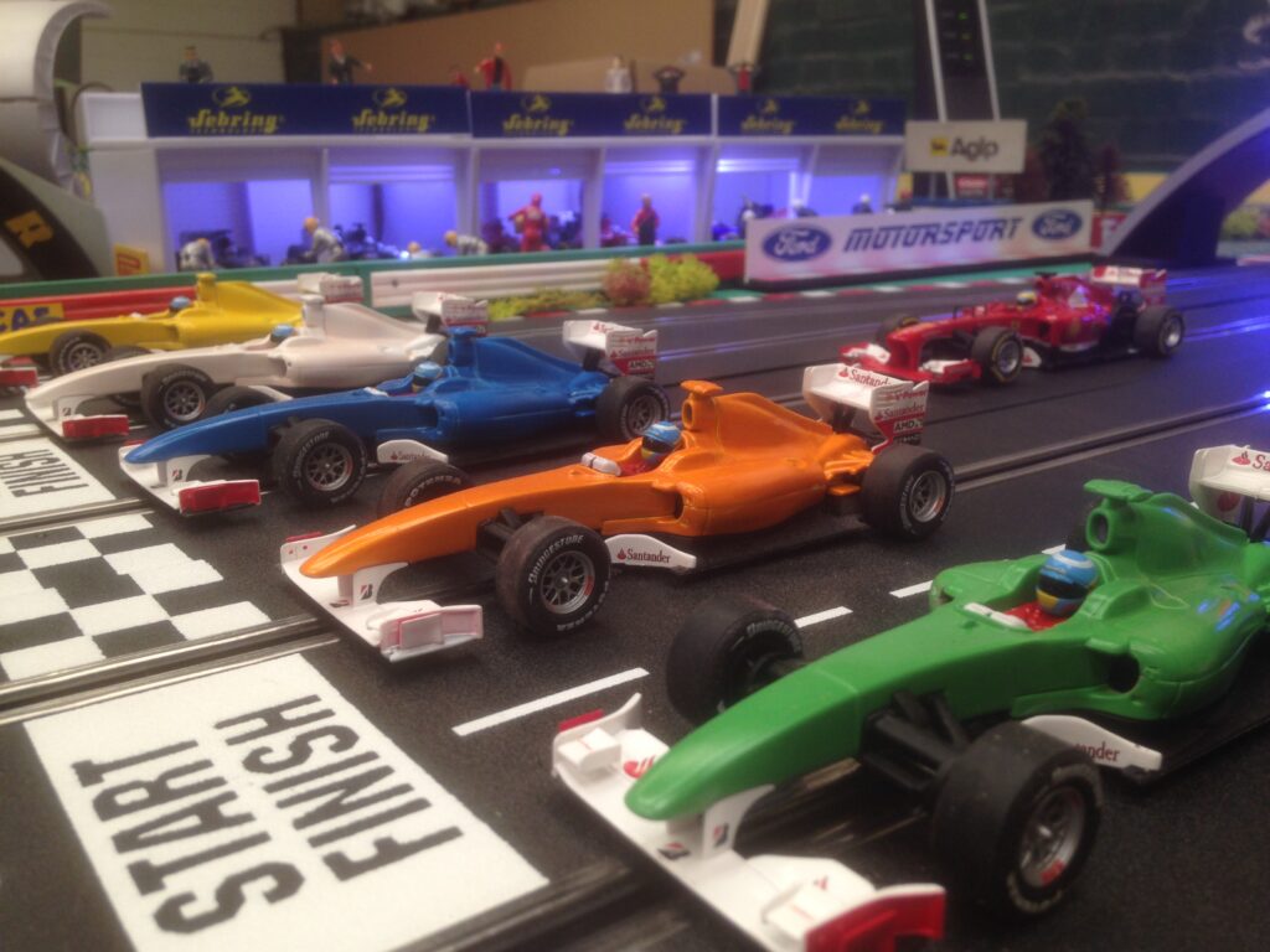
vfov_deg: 42.9
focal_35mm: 33
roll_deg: +1.7
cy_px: 476
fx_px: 1211
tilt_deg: -16.3
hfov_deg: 55.4
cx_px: 635
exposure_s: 1/30
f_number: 2.4
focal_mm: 4.12
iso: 50
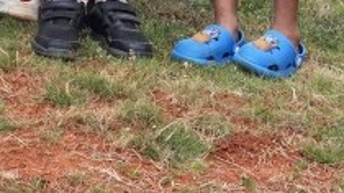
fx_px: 4140
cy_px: -364
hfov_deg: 4.7
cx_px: -367
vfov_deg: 2.6
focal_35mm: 454
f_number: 8
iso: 400
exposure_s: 1/200
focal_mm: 89
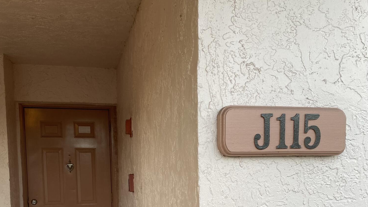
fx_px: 371
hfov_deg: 52.8
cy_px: 209
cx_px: 184
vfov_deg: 29.1
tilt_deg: -5.7
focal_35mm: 38
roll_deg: +1.9
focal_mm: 4.25
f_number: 1.8
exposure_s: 1/120
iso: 50
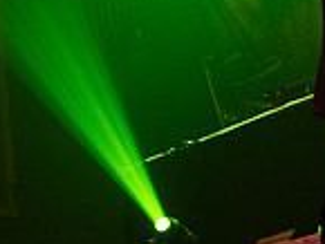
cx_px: 12
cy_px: -67
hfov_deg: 19.2
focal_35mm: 100
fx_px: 940
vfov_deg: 14.3
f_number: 3.2
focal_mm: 24
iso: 2500
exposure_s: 1/640
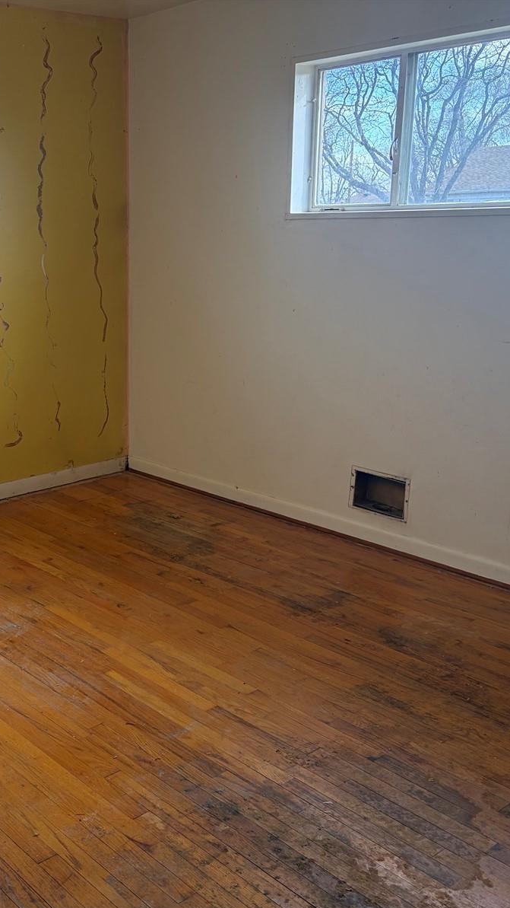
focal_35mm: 38
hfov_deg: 30.0
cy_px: 455
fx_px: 914
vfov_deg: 52.8
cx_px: 61
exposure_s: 1/261
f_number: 1.6
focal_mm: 5.96
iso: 50
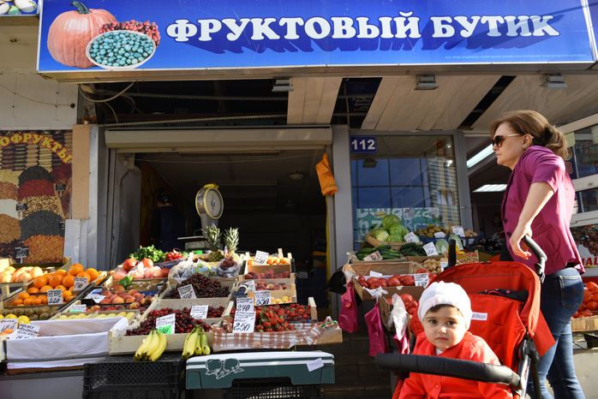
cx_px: 299
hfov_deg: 63.6
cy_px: 200
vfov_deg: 45.0
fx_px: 482
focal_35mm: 29
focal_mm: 29
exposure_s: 1/400
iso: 400
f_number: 5.6
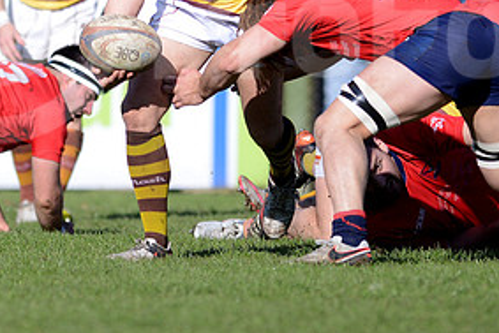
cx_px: 296
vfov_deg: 1.6
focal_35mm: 861
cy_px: 18
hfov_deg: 2.4
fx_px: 11940
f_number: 4
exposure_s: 1/3200
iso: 400
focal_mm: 420
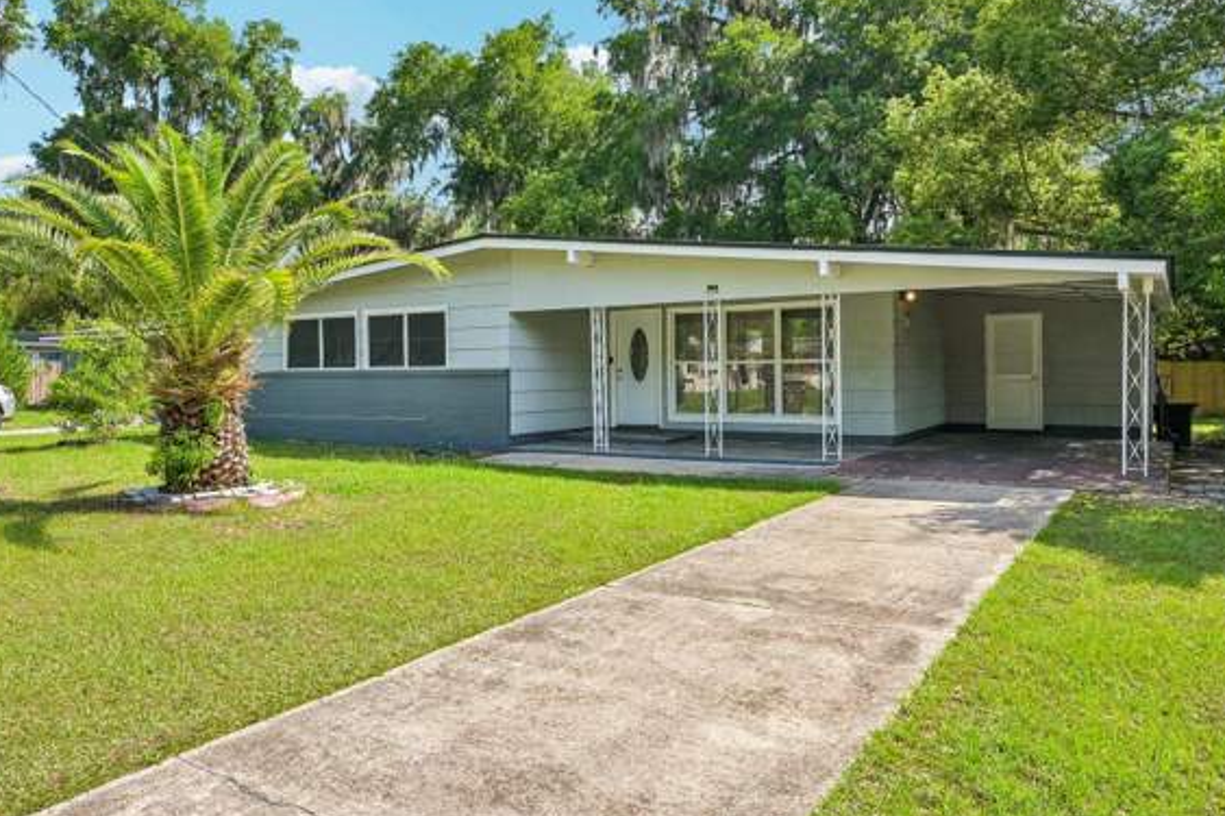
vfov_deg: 46.8
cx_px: 492
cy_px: 376
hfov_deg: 65.4
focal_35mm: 28
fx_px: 943
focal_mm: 19.5
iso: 100
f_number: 8
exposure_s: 1/125
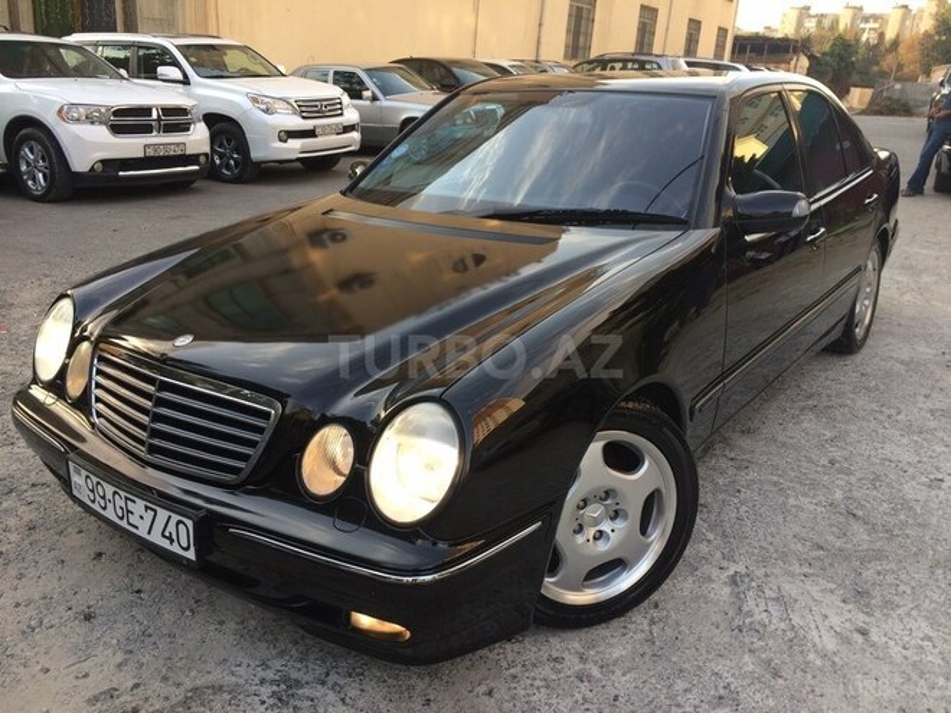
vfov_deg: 48.2
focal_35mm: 29
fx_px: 797
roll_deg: -5.6
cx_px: 476
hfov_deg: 61.7
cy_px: 356
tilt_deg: -18.5
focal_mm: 4.15
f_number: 2.2
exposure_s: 1/123
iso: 32
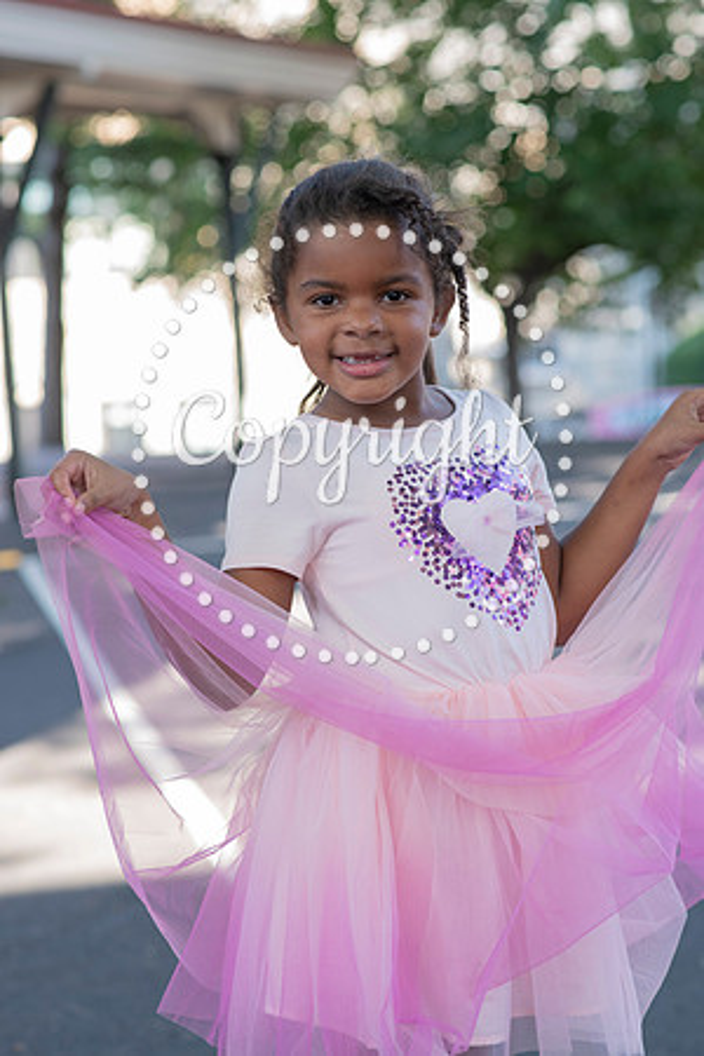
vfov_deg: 23.9
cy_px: 528
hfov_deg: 16.1
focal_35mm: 85
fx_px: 2493
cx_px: 352
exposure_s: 1/200
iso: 500
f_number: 4
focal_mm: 85
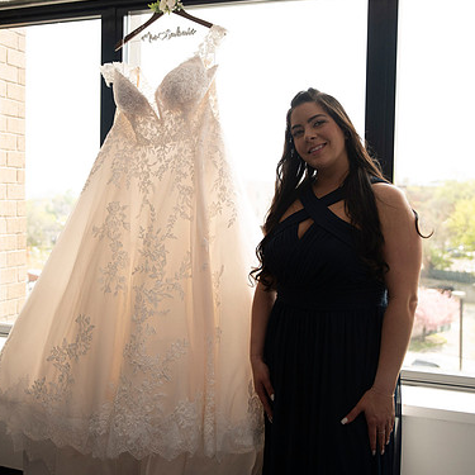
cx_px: 196
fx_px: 652
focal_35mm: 42
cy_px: 233
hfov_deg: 39.9
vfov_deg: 40.0
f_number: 2.8
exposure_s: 1/1600
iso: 1600
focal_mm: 32
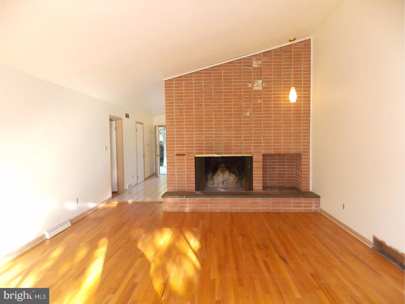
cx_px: 202
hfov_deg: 73.9
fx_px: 269
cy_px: 152
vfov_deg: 58.9
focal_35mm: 23
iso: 200
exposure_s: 1/50
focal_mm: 4
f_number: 3.1
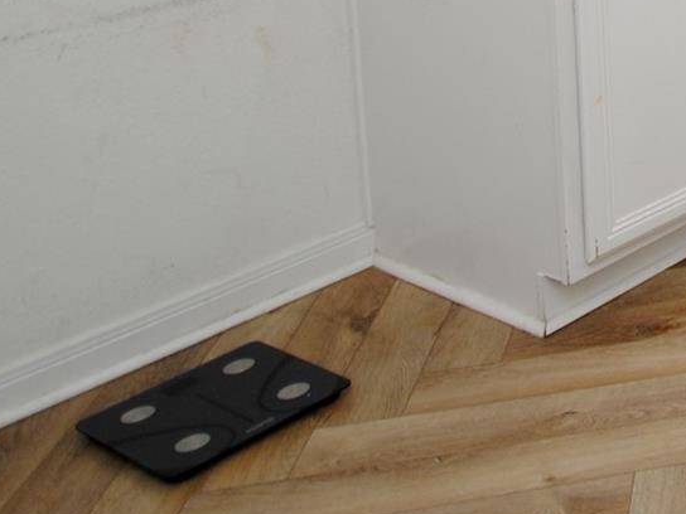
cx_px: 1159
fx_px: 1185
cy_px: -241
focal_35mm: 60
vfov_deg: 21.0
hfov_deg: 22.6
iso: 200
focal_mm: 11
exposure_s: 1/60
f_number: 4
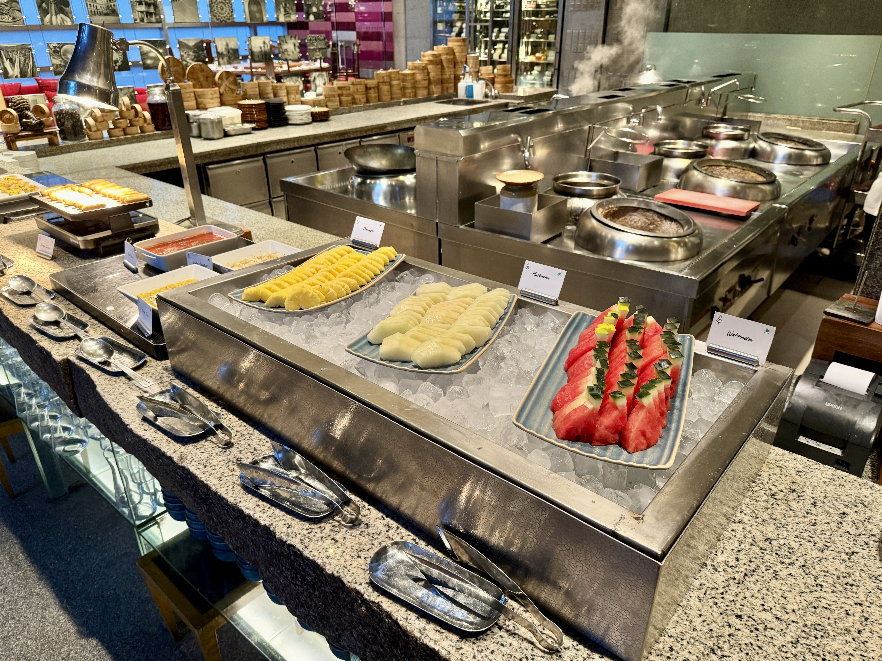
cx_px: 441
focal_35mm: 24
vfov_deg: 56.8
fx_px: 612
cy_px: 330
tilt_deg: -27.1
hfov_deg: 71.6
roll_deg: -0.5
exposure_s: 1/50
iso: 320
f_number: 1.78
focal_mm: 6.86
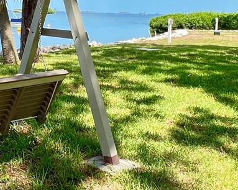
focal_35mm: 53
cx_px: 29
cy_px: 7
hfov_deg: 33.7
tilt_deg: +0.7
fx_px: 373
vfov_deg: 27.2
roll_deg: -1.4
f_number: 1.8
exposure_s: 1/311
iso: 32
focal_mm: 1.57
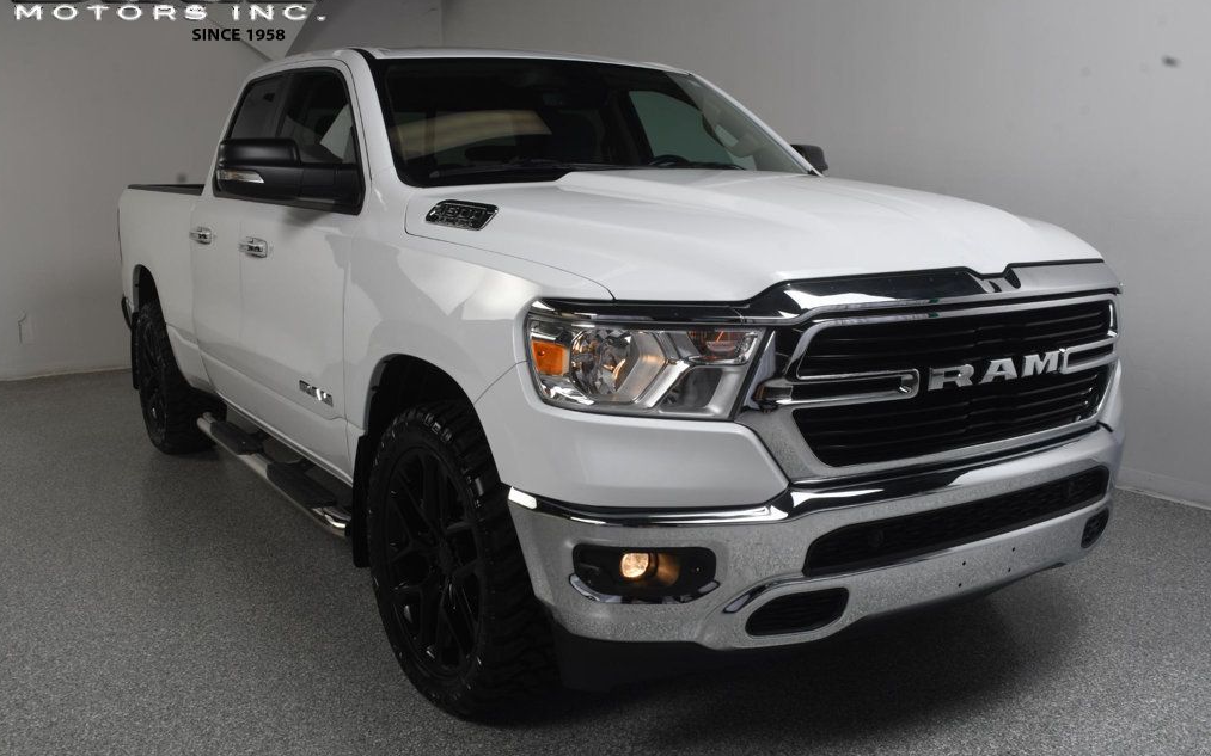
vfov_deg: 37.3
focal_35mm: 34
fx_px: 1122
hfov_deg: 56.7
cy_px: 362
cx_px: 600
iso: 100
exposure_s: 1/160
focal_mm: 22
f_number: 13
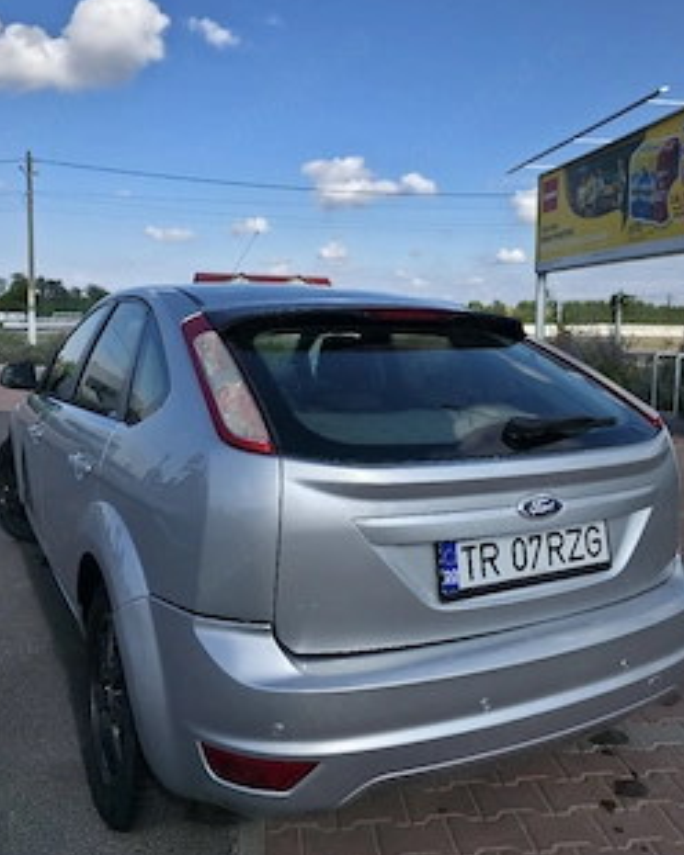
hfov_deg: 50.0
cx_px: 336
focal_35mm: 29
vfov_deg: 60.0
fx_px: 734
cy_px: 345
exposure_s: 1/3333
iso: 50
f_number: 1.7
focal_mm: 6.3
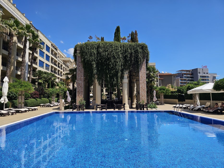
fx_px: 149
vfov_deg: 58.9
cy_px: 84
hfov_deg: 73.9
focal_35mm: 23
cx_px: 112
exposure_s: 1/917
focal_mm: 6.3
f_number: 1.7
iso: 10
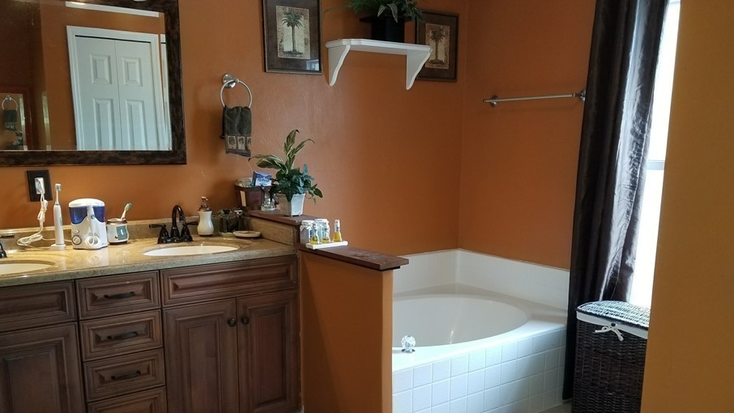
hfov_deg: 61.0
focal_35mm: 32
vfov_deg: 36.2
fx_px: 623
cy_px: 285
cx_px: 352
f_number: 1.7
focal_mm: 4.3
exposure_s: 1/30
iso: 100
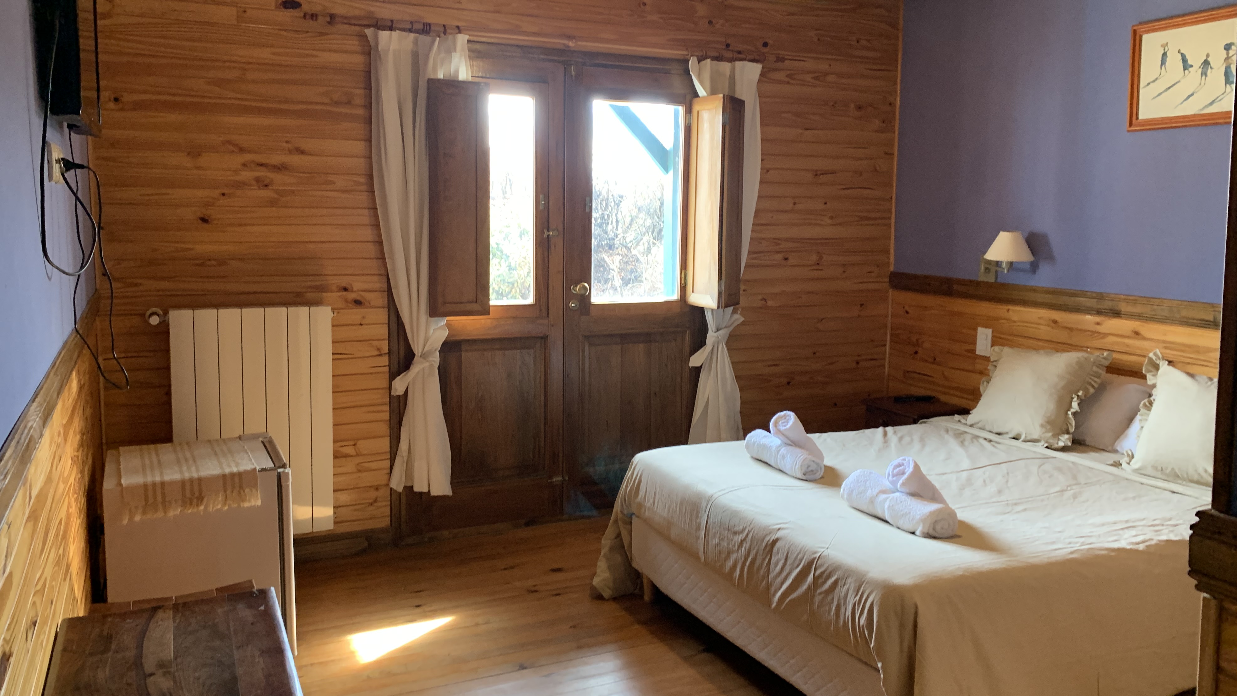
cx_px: 618
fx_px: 951
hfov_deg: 66.1
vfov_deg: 40.2
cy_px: 325
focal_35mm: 29
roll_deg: -1.0
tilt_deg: -6.3
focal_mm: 4.25
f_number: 1.8
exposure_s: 1/60
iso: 250
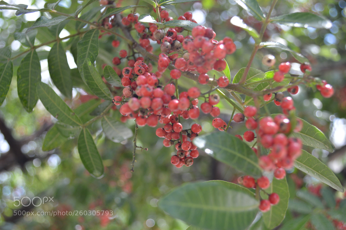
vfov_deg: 31.8
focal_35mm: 42
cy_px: 115
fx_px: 403
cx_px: 173
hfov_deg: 46.4
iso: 200
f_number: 4.5
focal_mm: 28
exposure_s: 1/200
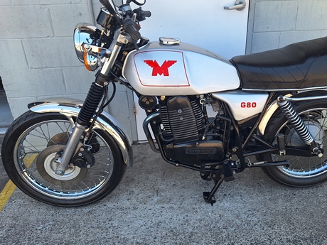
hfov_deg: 59.5
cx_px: 195
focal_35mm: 30
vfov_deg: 46.7
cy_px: 106
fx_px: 283
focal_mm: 5.54
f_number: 1.8
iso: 40
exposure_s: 1/431
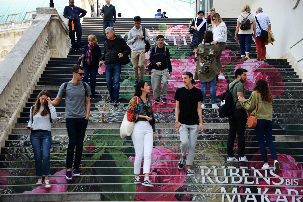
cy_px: 101
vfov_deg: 14.0
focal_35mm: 98
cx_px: 152
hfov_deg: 20.8
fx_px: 825
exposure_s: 1/320
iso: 250
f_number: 5.3
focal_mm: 98
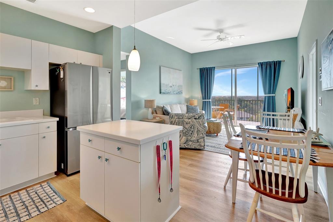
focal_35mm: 17
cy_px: 111
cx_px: 166
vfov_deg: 70.4
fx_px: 157
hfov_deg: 93.3
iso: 500
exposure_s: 1/20
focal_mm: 17
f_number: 8
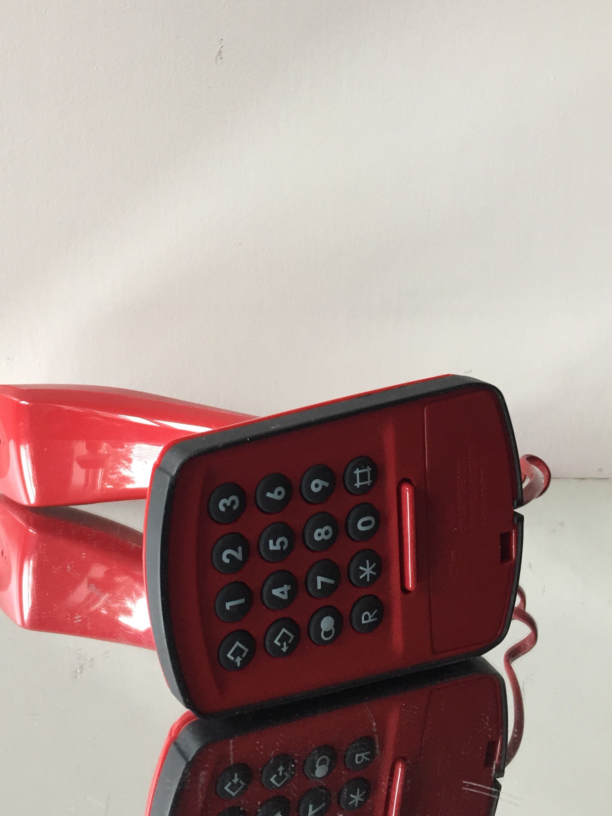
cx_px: 248
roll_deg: -1.0
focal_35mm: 38
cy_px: 342
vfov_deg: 48.8
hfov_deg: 37.6
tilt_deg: -11.9
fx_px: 896
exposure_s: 1/33
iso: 125
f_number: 2.2
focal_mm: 4.15
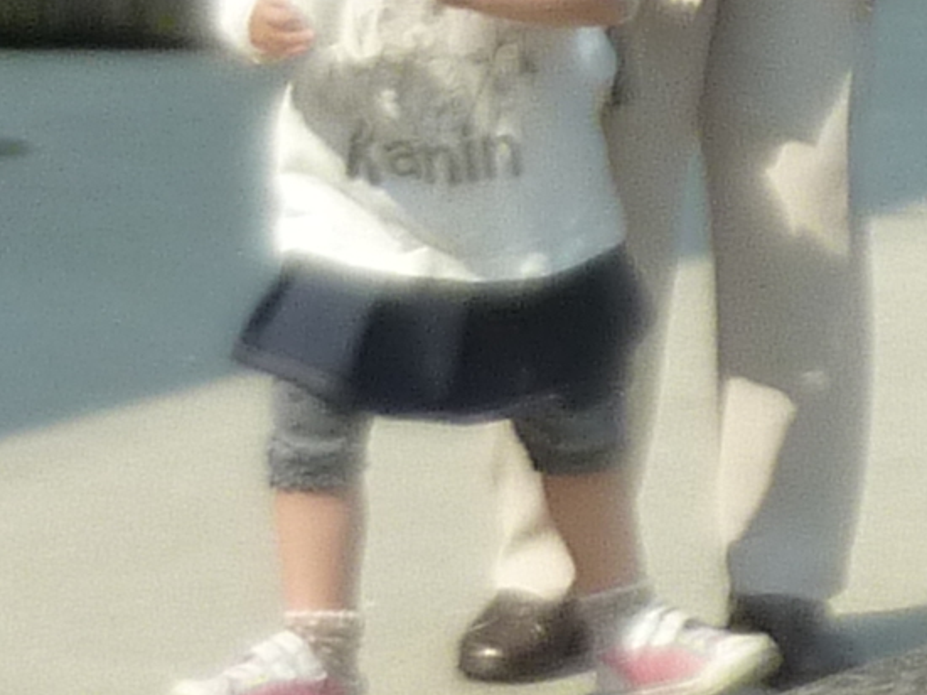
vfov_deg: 3.8
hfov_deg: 5.0
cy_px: 191
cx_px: 870
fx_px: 10573
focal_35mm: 395
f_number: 3.9
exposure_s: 1/400
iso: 125
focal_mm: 9.7
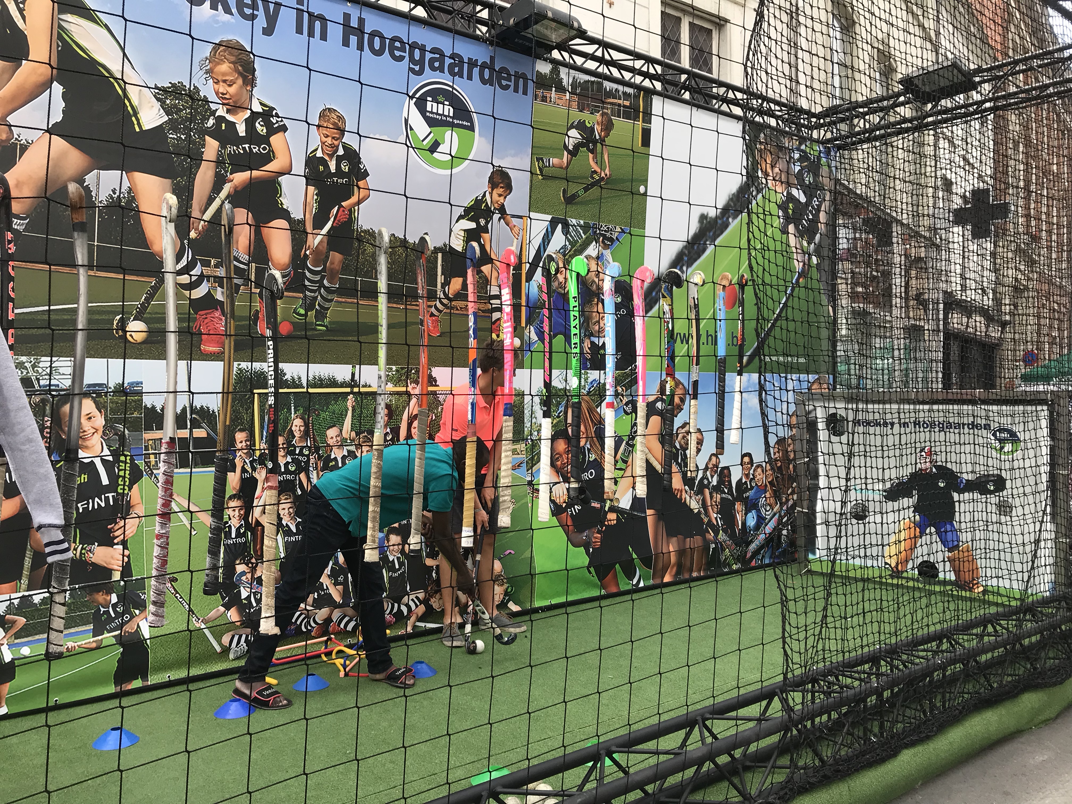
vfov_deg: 49.7
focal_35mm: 28
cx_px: 536
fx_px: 867
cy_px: 402
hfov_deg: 63.4
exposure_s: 1/840
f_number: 1.8
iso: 20
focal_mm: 3.99
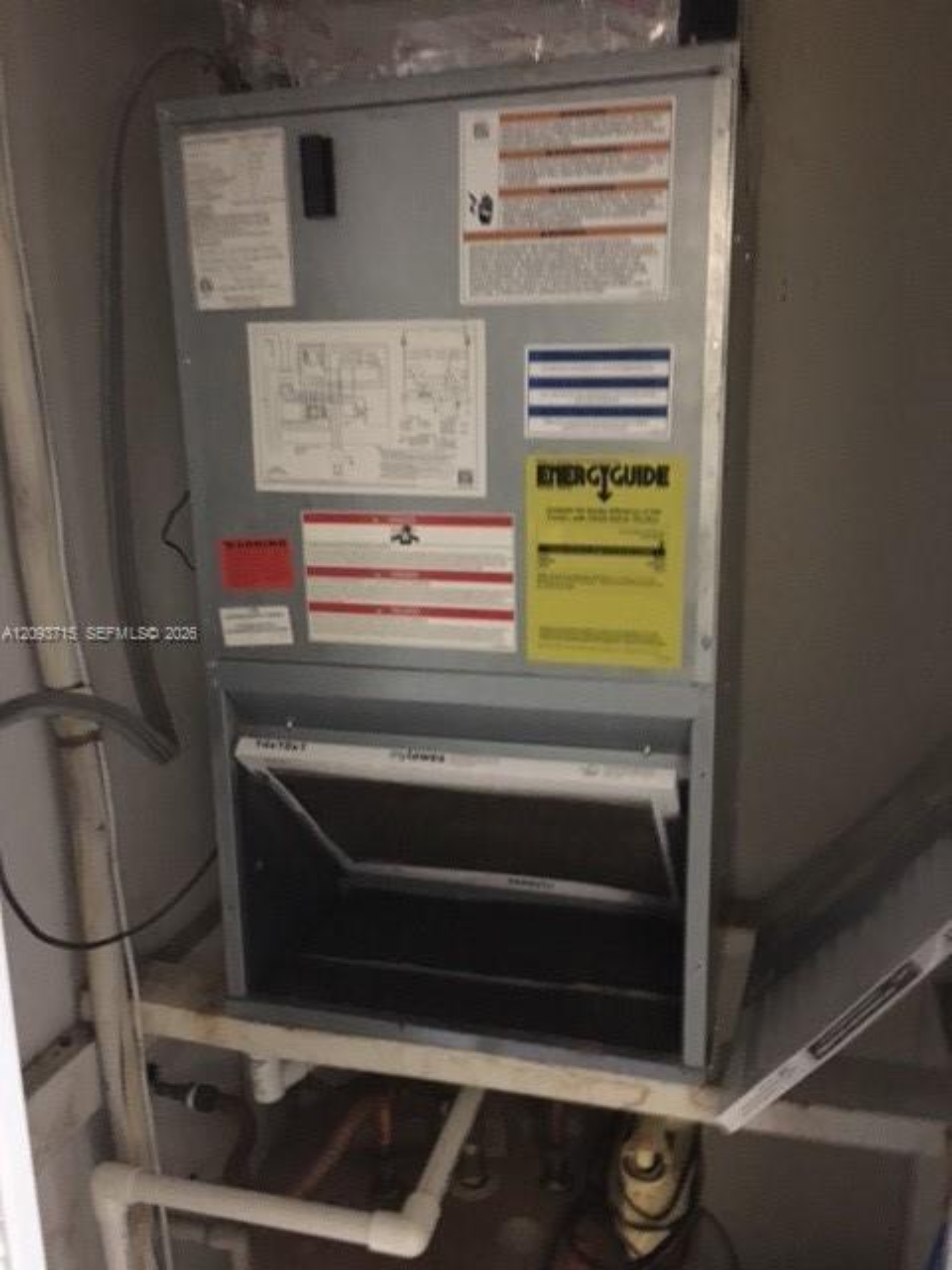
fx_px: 1063
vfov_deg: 61.7
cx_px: 476
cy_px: 635
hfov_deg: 48.2
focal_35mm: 29
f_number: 2.2
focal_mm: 4.15
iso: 500
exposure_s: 1/15
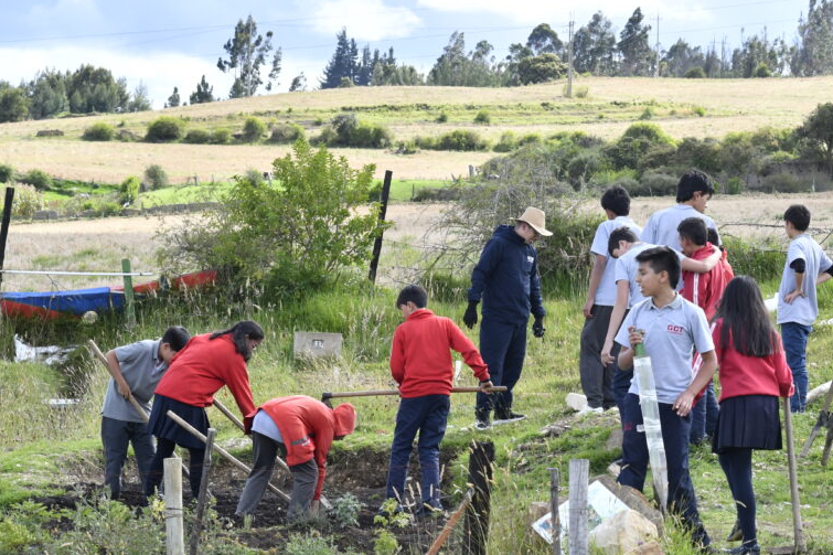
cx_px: 562
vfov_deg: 9.0
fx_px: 3516
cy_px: 365
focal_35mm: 152
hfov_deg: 13.5
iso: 640
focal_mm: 75
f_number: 8
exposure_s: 1/640
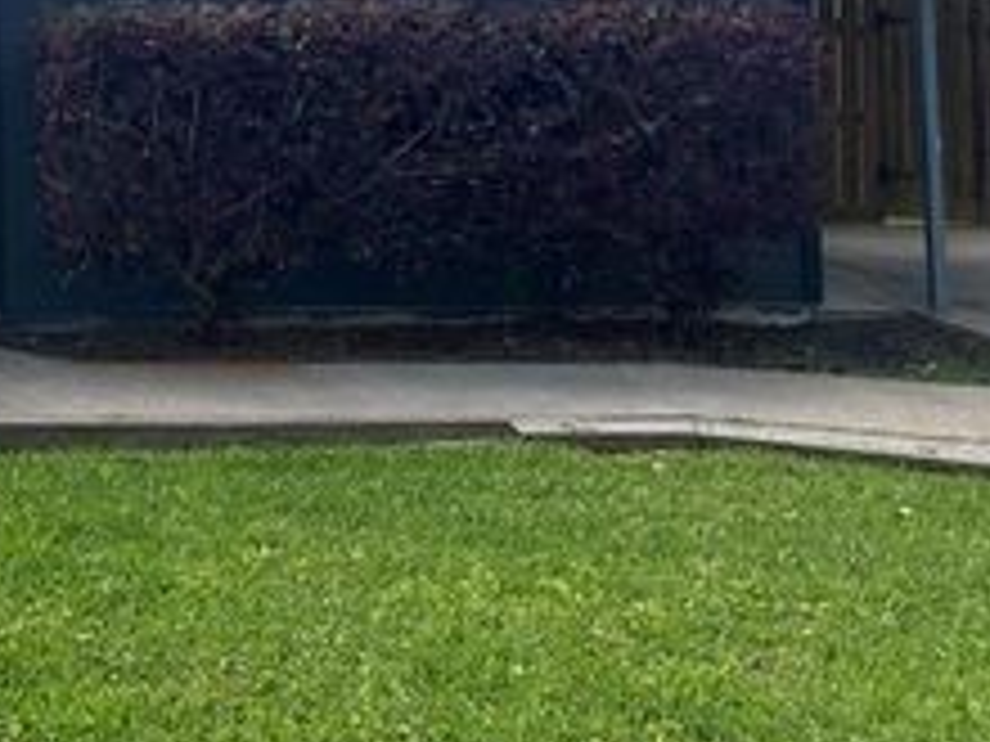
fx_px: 1687
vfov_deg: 23.5
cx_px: -99
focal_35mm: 59
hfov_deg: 29.5
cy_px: -38
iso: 32
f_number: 1.8
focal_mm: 4.25
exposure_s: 1/2967
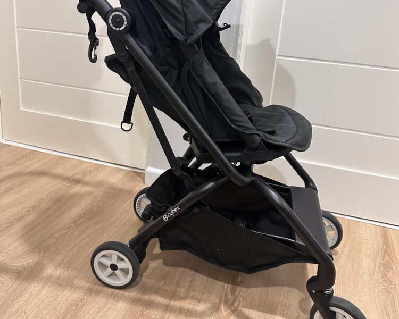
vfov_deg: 45.2
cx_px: 204
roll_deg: -4.3
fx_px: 378
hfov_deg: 55.7
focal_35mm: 32
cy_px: 108
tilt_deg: -14.2
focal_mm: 6.86
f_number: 1.78
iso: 400
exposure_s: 1/50
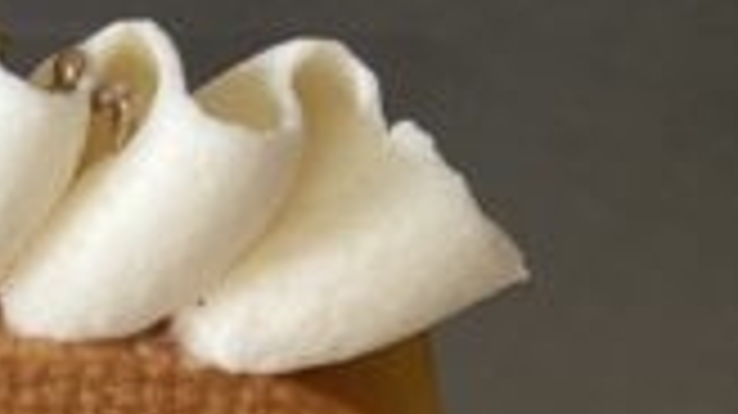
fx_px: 2249
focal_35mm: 115
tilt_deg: -48.5
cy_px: 639
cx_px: -610
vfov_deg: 10.1
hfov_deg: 15.8
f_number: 1.8
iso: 200
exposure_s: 1/60
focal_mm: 4.25
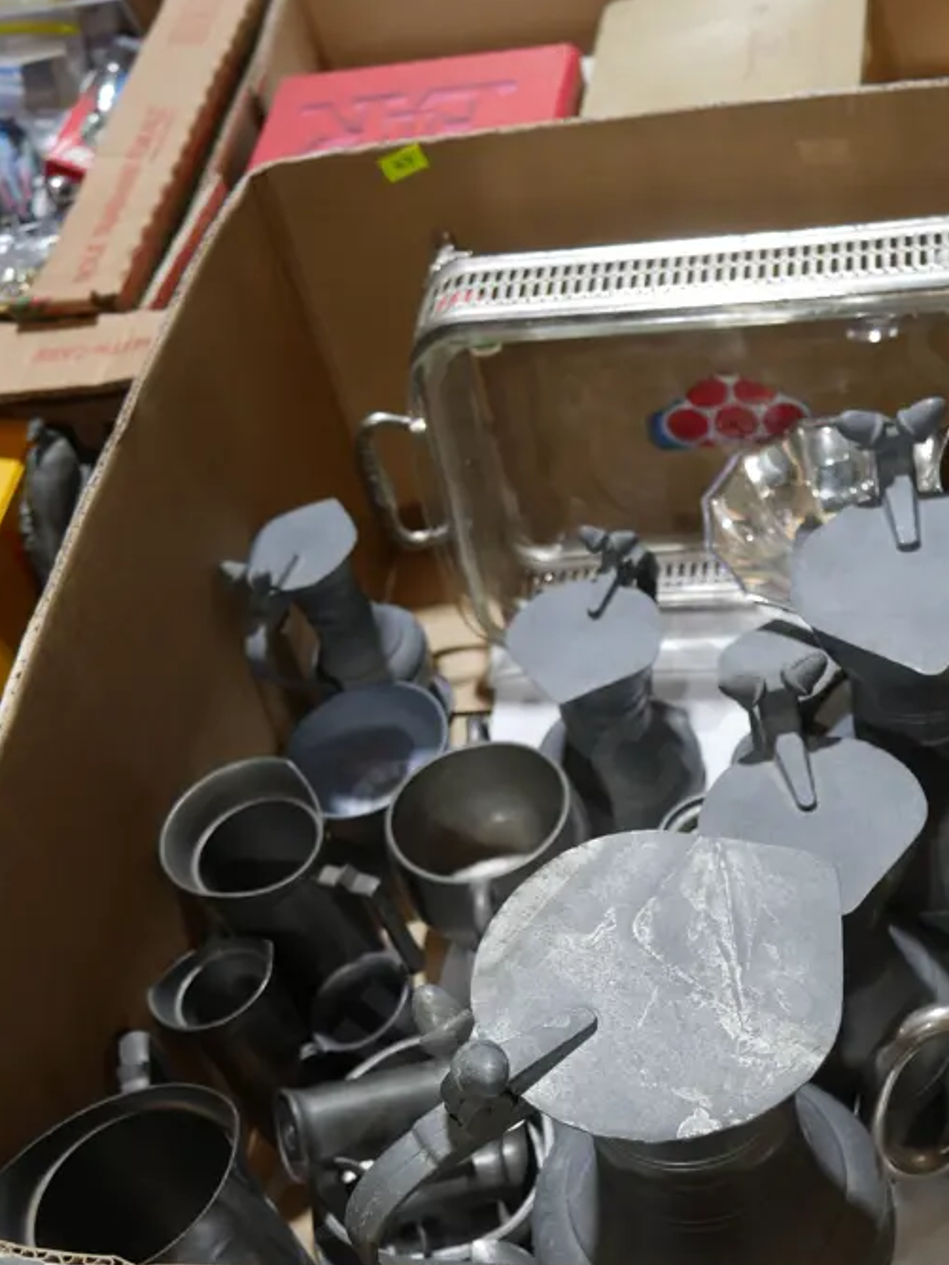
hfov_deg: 29.6
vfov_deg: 38.5
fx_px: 1791
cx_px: 587
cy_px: 826
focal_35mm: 49
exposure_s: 1/60
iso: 200
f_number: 3.6
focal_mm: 16
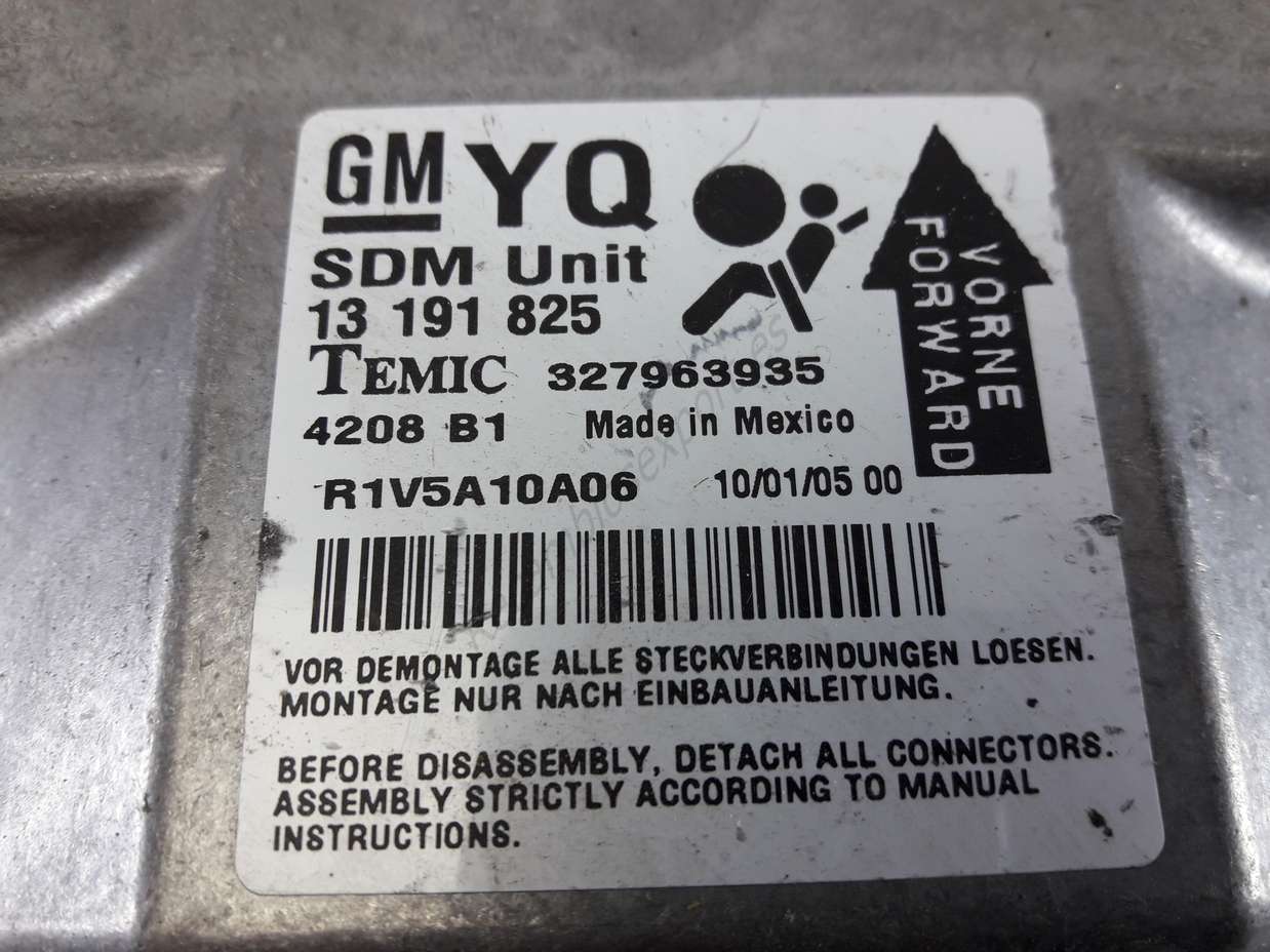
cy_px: 476
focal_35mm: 28
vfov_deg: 49.7
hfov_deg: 63.5
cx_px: 635
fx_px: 1027
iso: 40
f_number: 1.9
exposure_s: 1/50
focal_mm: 3.7
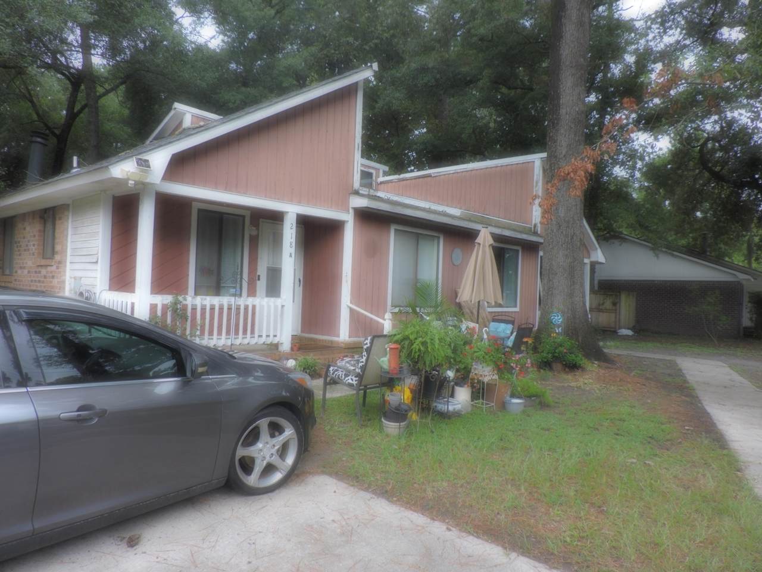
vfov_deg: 56.8
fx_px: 528
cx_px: 381
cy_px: 286
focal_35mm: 24
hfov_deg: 71.6
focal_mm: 4.3
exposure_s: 1/160
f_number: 3
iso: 100
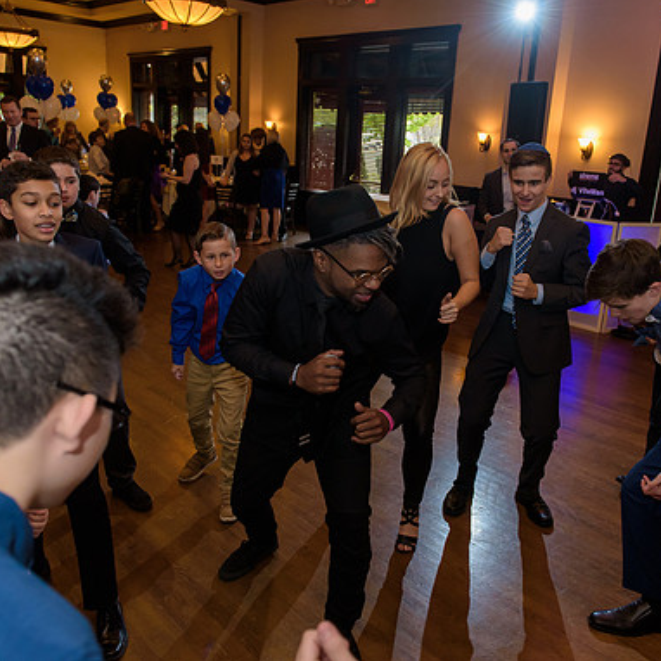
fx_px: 670
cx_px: 372
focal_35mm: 31
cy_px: 328
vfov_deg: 52.5
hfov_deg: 52.4
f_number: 3.2
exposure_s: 1/125
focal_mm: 24
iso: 1600
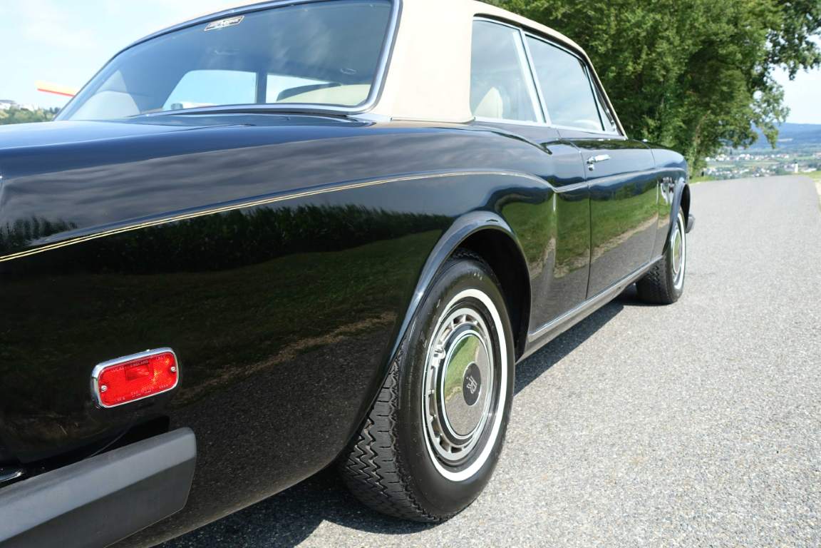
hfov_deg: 63.7
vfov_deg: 45.0
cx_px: 410
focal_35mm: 29
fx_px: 661
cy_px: 274
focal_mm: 10.7
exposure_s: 1/400
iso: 125
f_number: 4
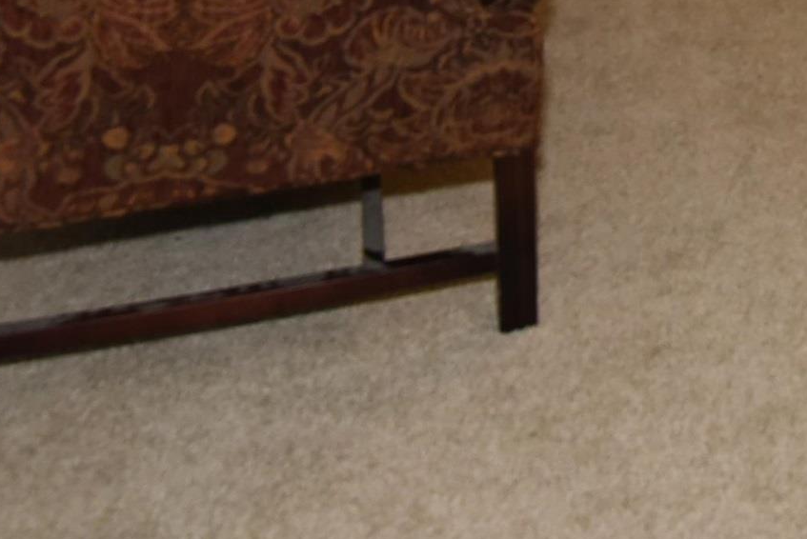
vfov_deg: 18.7
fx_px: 1301
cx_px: 886
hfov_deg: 30.8
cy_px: -399
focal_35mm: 58
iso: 1250
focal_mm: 16
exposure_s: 1/30
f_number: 8
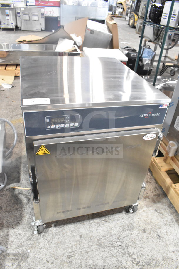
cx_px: 90
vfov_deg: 67.4
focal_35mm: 27
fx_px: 201
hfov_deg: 47.9
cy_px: 134
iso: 6400
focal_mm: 18
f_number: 7.1
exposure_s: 1/200
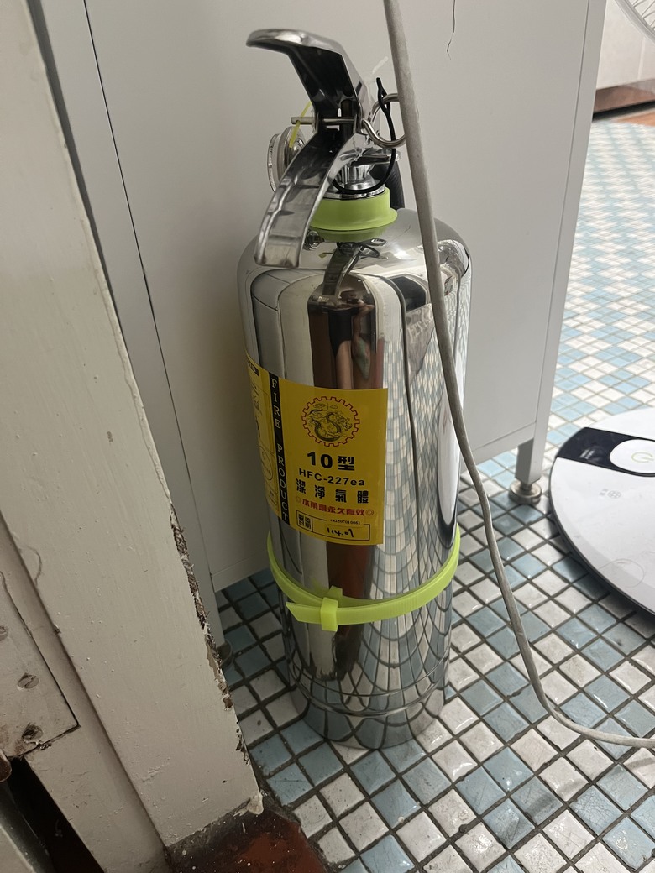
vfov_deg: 67.3
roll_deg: +4.8
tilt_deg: -34.4
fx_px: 656
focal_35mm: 26
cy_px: 436
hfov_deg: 53.1
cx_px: 328
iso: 400
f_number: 1.6
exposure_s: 1/60
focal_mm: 5.1
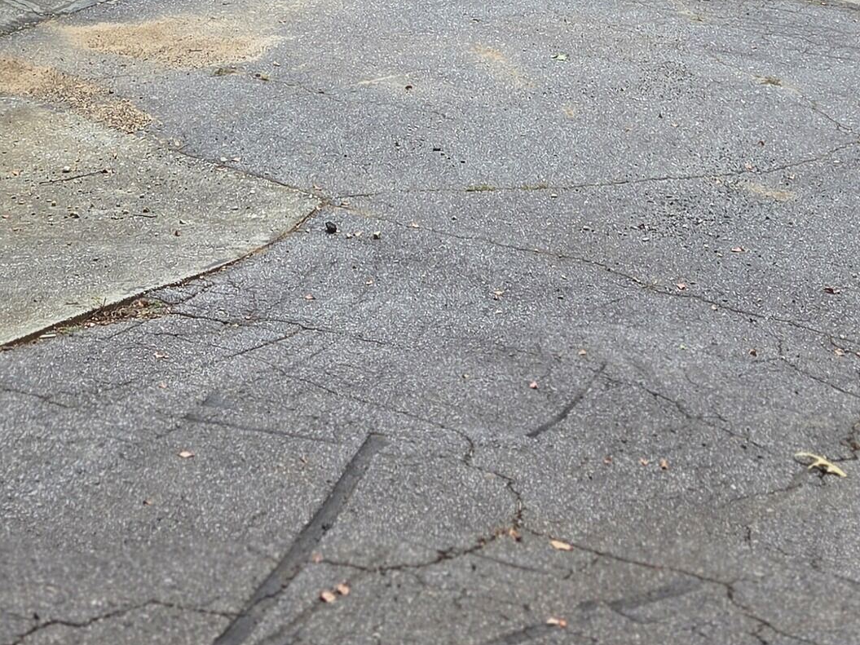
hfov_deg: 29.0
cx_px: 456
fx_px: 1664
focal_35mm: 67
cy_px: -186
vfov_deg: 20.2
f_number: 1.8
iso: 80
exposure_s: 1/699
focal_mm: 5.4
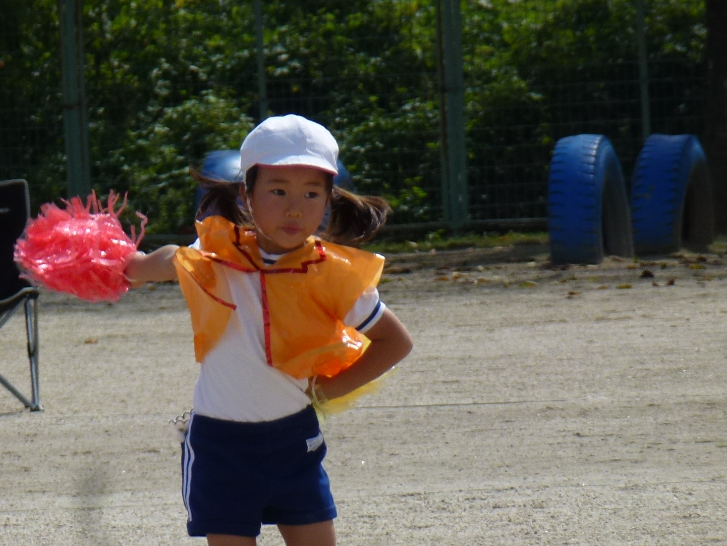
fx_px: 14324
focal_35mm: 682
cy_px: 430
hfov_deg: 2.9
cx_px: 198
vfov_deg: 2.2
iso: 100
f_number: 5.9
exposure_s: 1/800
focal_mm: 68.8
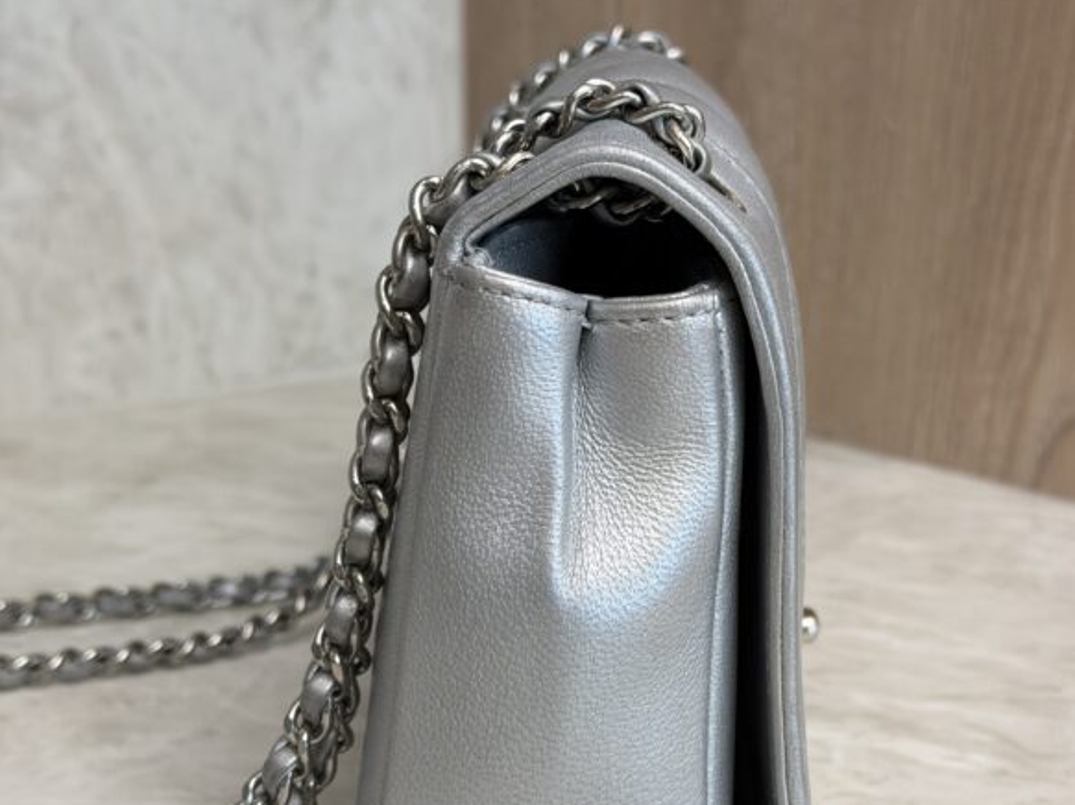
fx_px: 2049
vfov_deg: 22.2
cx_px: 552
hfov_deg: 29.4
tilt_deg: -16.5
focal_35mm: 66
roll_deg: -0.2
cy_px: 534
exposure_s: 1/120
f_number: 1.78
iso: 80
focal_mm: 6.76
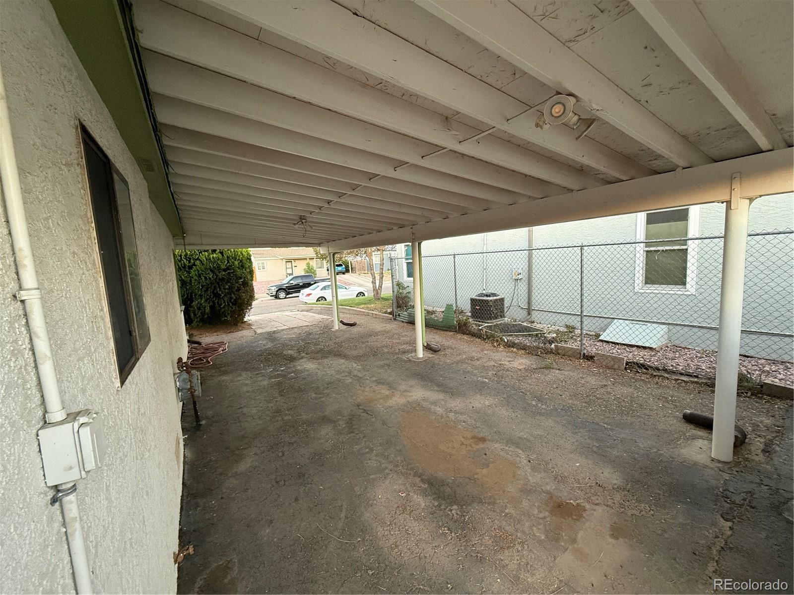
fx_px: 321
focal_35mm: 14
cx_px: 397
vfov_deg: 85.7
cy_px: 298
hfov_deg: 102.1
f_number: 2.2
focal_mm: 2.22
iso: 400
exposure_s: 1/86
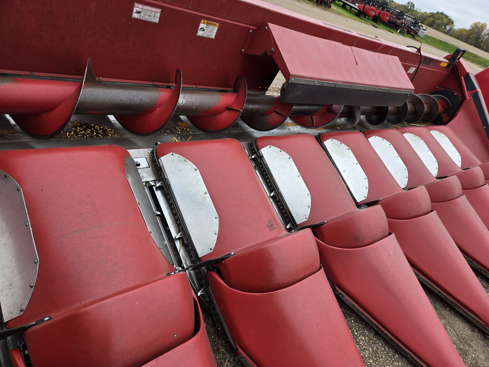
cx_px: 244
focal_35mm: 23
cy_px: 184
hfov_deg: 73.9
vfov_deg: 58.9
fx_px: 325
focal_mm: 5.4
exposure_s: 1/180
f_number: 1.8
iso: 32
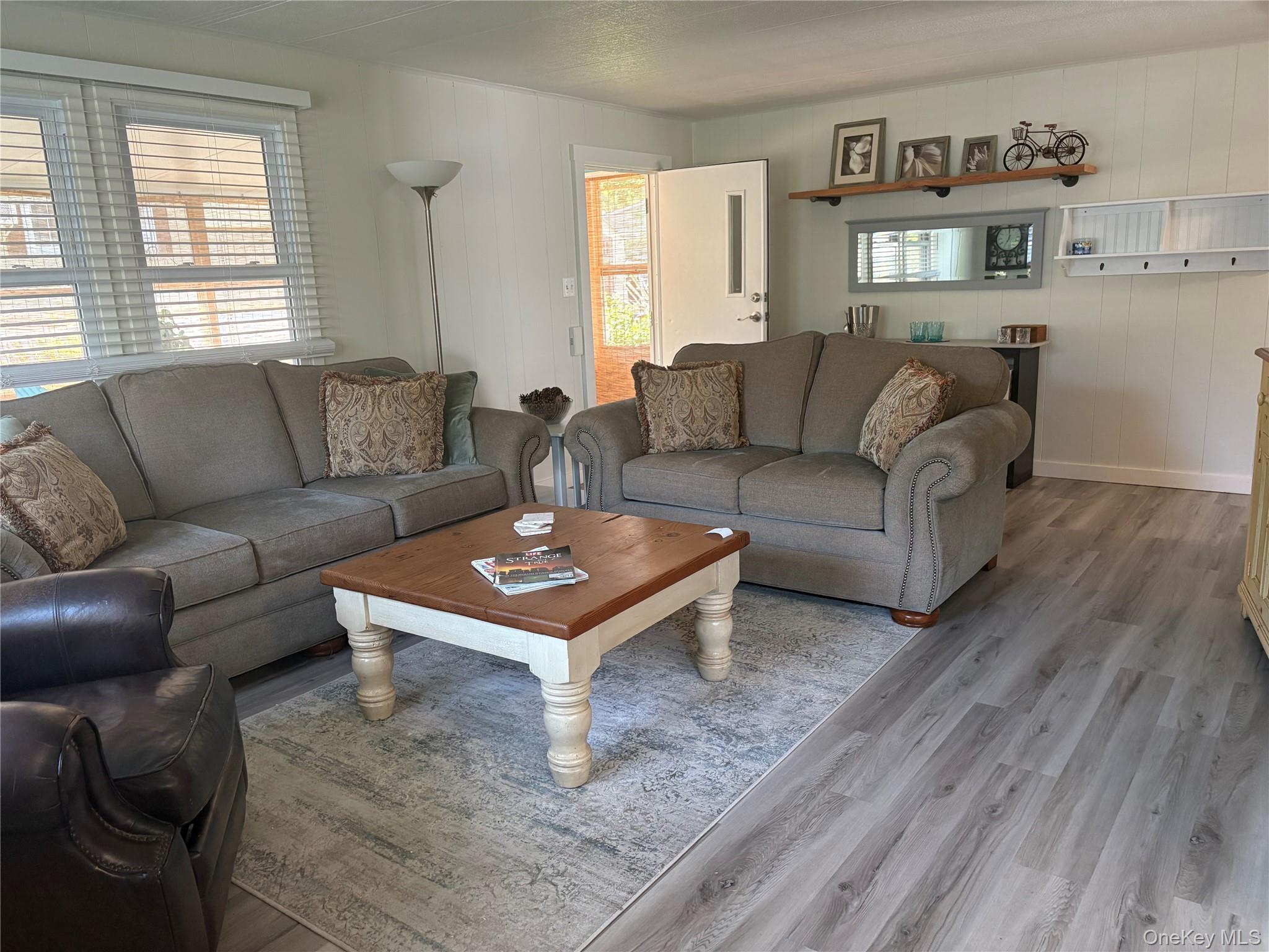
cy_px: 476
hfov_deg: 67.3
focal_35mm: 26
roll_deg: +2.0
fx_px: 953
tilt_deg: -10.1
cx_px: 634
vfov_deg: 53.1
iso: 250
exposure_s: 1/60
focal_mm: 5.96
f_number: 1.6
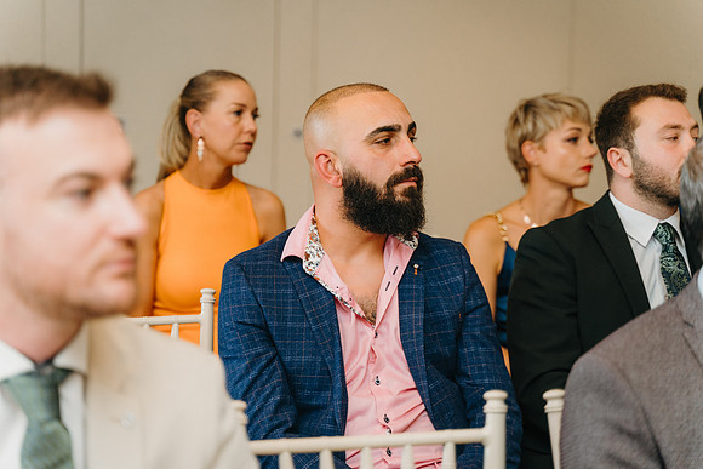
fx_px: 1465
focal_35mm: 75
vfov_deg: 18.2
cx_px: 352
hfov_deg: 27.0
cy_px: 234
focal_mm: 75
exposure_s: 1/200
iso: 1600
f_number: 2.8
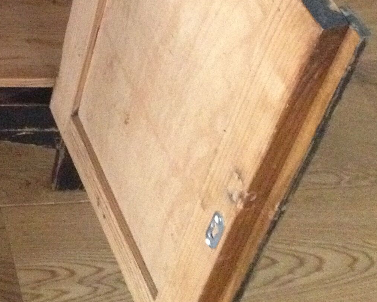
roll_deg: +1.0
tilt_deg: -41.4
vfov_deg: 13.3
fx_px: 1239
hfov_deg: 15.7
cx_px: -218
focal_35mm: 111
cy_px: -115
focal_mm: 4.28
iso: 800
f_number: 2.4
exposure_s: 1/15
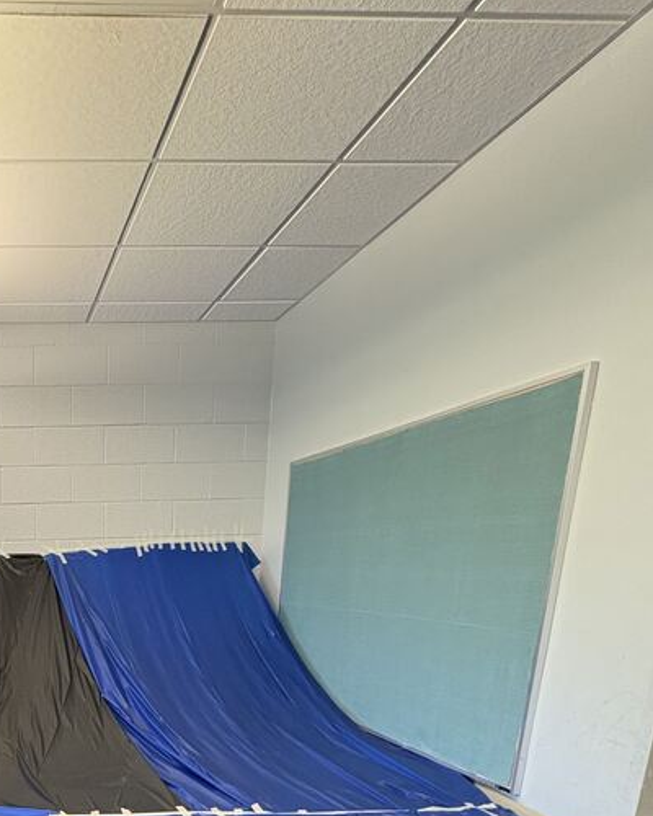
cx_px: 29
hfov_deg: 45.2
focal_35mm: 28
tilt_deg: -15.3
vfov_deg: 53.5
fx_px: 676
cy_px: 751
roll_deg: +1.2
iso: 400
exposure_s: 1/60
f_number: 2.2
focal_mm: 2.22
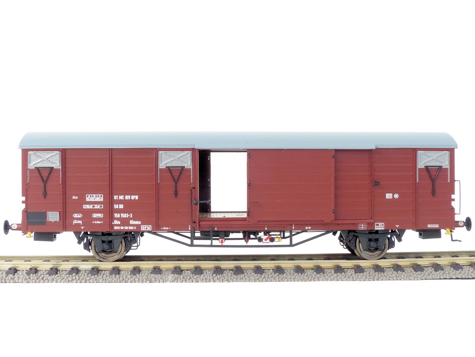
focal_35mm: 41
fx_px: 563
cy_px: 178
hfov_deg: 45.8
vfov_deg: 35.1
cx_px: 238
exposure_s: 1/60
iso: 320
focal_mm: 7.1
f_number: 8
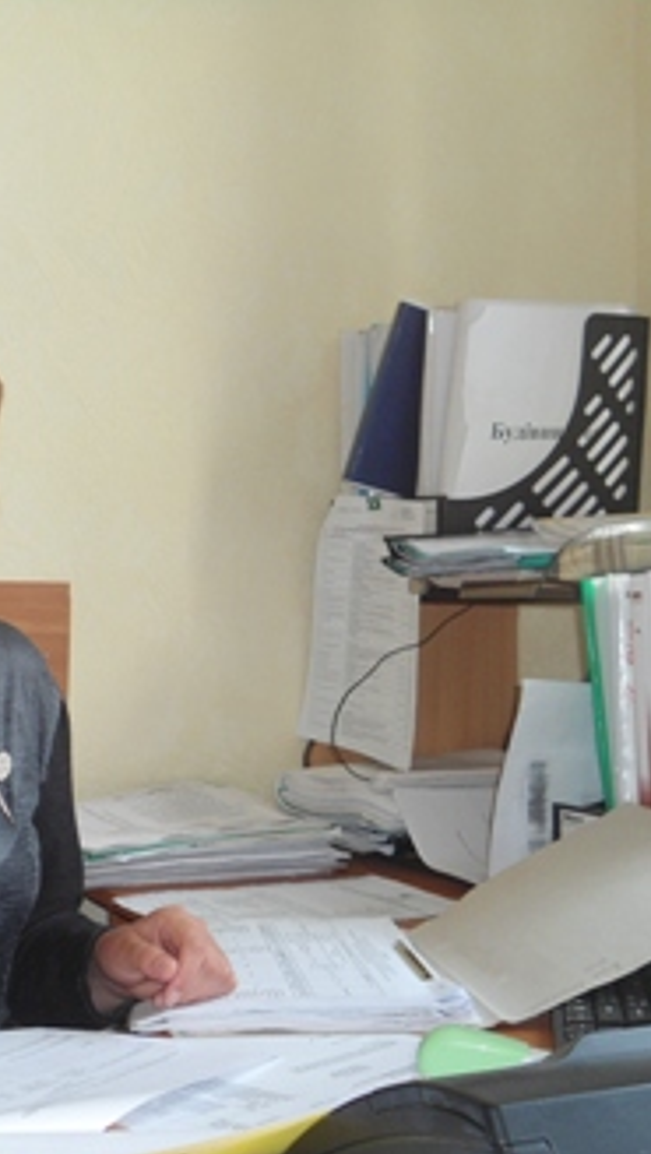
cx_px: 53
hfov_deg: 21.3
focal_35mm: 55
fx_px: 1684
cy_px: 588
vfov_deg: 37.8
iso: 100
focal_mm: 6.7
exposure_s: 1/40
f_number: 3.2
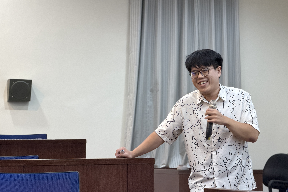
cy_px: 90
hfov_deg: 19.5
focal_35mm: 105
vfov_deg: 13.0
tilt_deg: +4.7
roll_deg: +0.5
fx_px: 840
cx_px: 144
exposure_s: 1/60
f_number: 2.8
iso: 400
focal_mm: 16.89
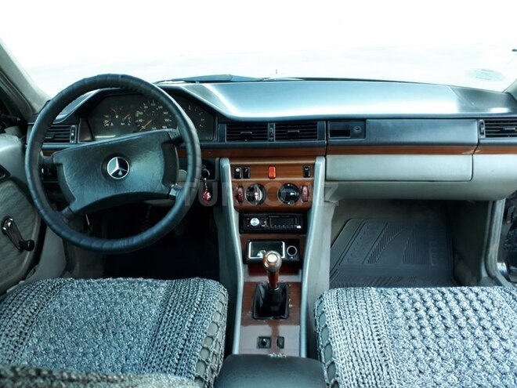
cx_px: 258
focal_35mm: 27
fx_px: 403
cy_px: 194
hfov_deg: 65.3
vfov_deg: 51.4
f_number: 1.9
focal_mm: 3.6
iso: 160
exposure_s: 1/20
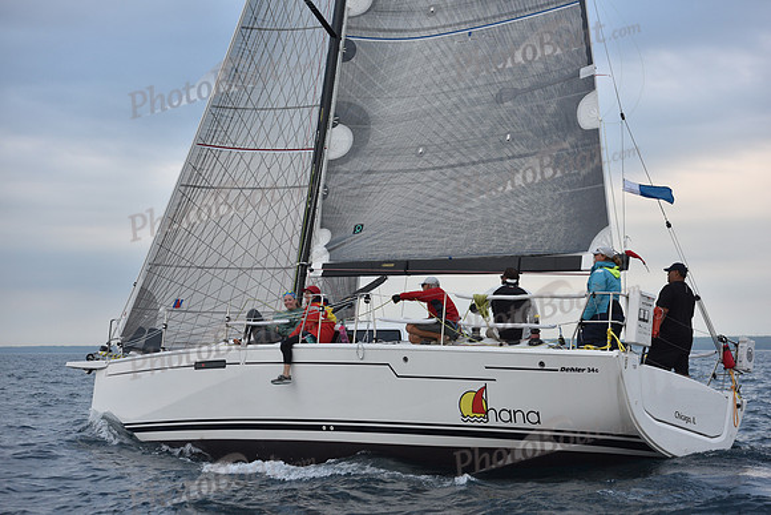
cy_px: 258
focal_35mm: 70
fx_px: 1499
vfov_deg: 19.5
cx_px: 386
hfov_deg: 28.8
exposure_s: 1/640
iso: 500
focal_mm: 70
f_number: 4.5
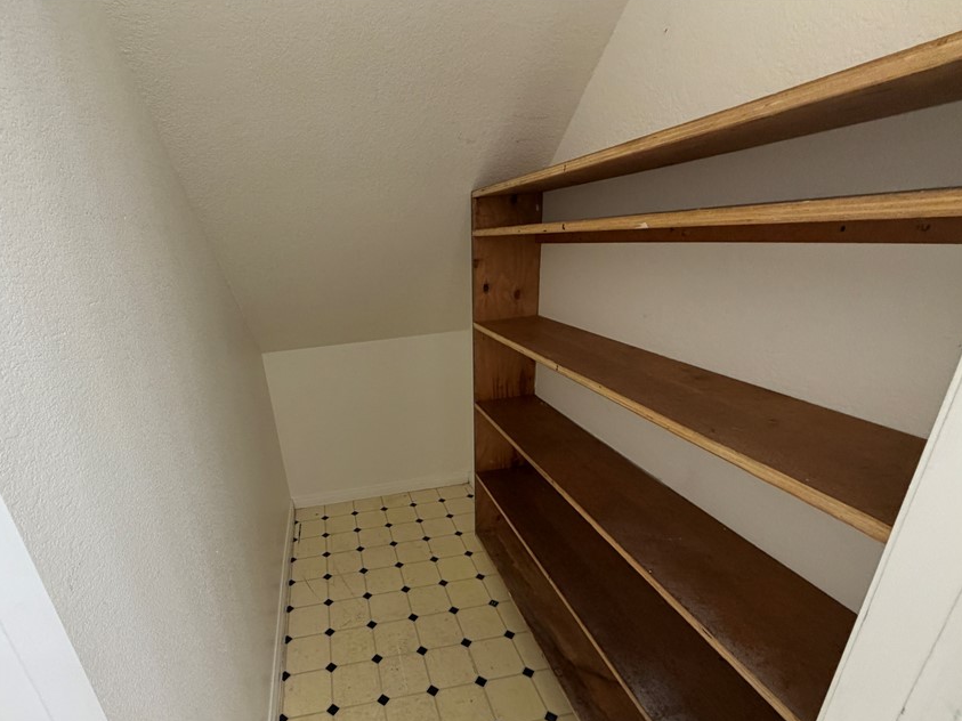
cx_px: 389
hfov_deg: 90.0
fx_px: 472
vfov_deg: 73.9
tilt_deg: -23.6
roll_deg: +5.1
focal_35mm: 17
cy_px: 432
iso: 320
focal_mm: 2.22
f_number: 2.2
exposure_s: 1/120
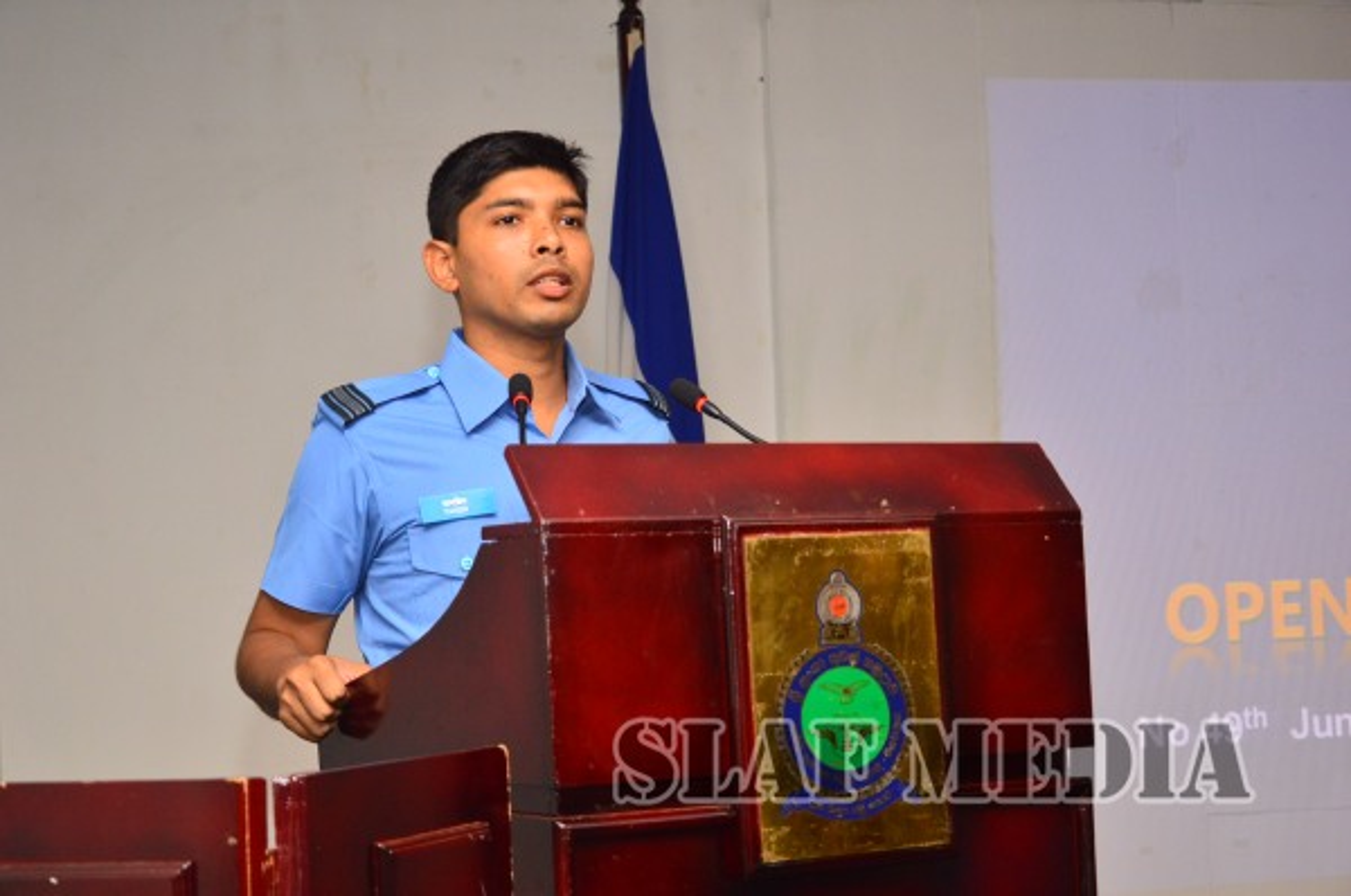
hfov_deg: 33.4
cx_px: 676
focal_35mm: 60
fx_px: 2248
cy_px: 448
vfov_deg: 22.5
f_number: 5
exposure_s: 1/80
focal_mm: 40
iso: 800
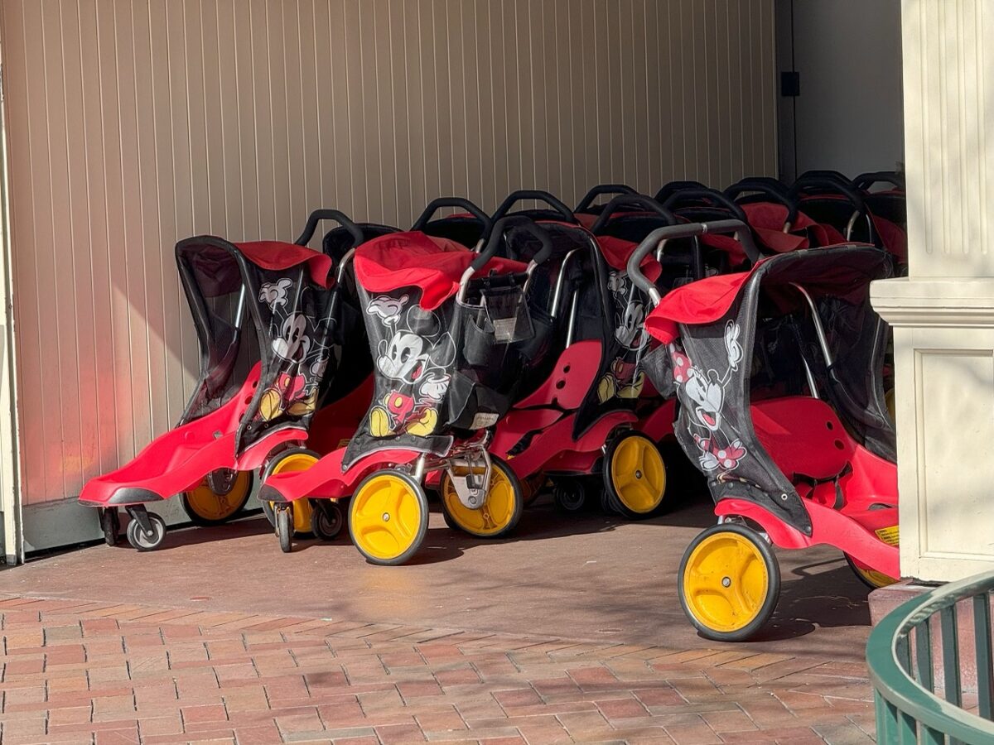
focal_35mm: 120
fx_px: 3446
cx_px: 497
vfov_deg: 12.3
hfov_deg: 16.4
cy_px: 372
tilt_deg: -3.9
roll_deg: +2.2
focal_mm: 15.66
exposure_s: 1/601
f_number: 2.8
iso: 50
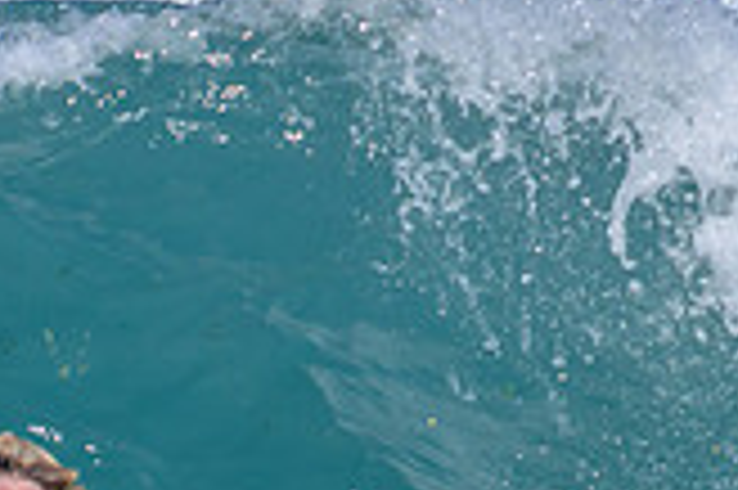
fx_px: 71616
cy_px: 691
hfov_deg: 0.6
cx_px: -187
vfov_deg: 0.4
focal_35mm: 3497
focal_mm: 800
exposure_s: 1/2000
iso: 800
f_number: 11
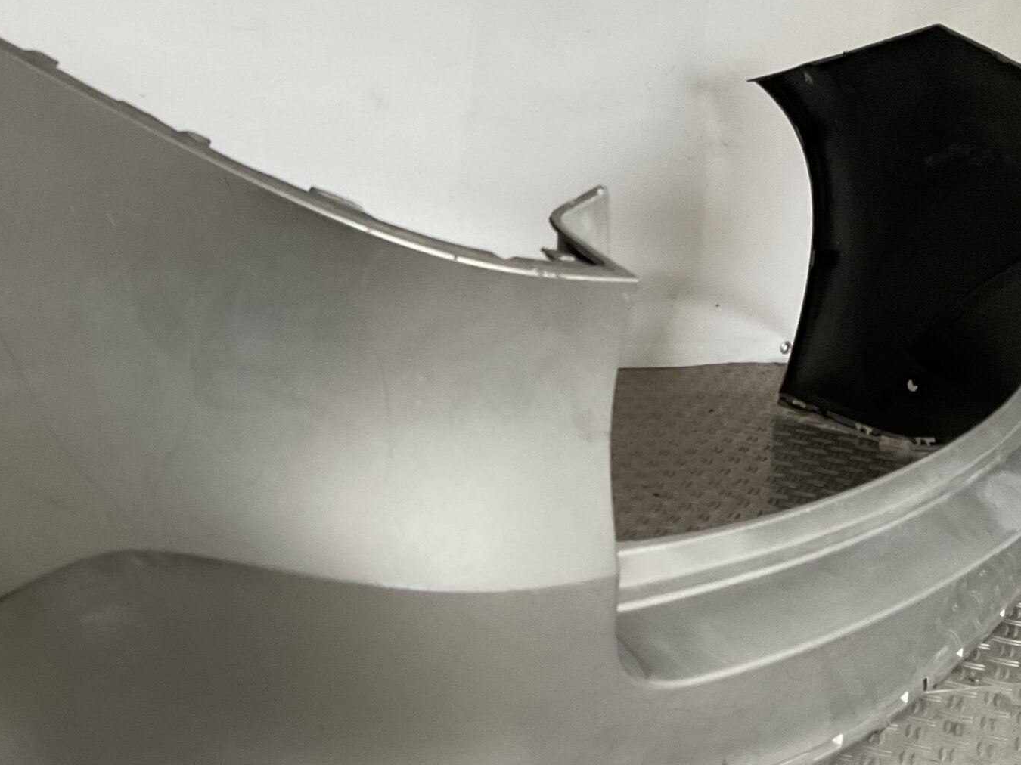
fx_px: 1622
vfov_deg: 26.5
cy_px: 414
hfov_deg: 34.2
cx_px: 250
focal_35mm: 55
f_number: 1.8
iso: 125
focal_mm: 3
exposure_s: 1/60
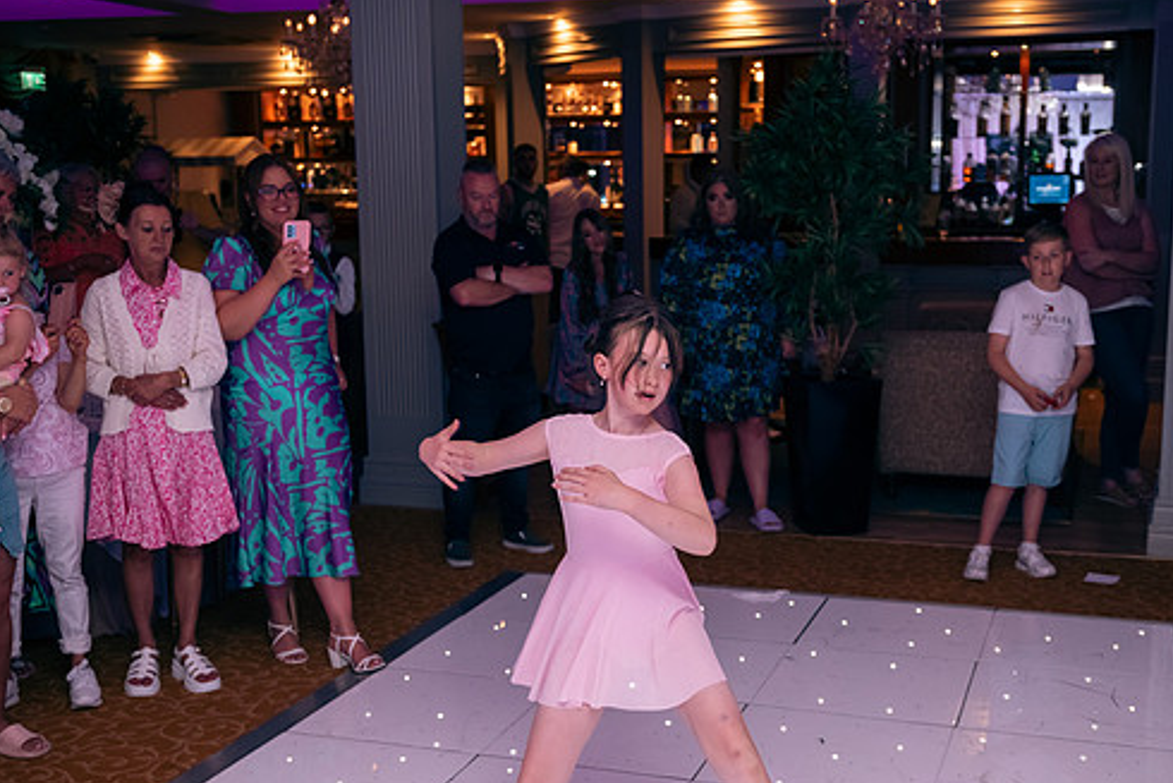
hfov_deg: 43.6
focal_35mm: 45
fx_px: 1467
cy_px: 451
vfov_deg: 29.8
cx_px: 627
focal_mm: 38
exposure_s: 1/160
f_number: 3.5
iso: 1000
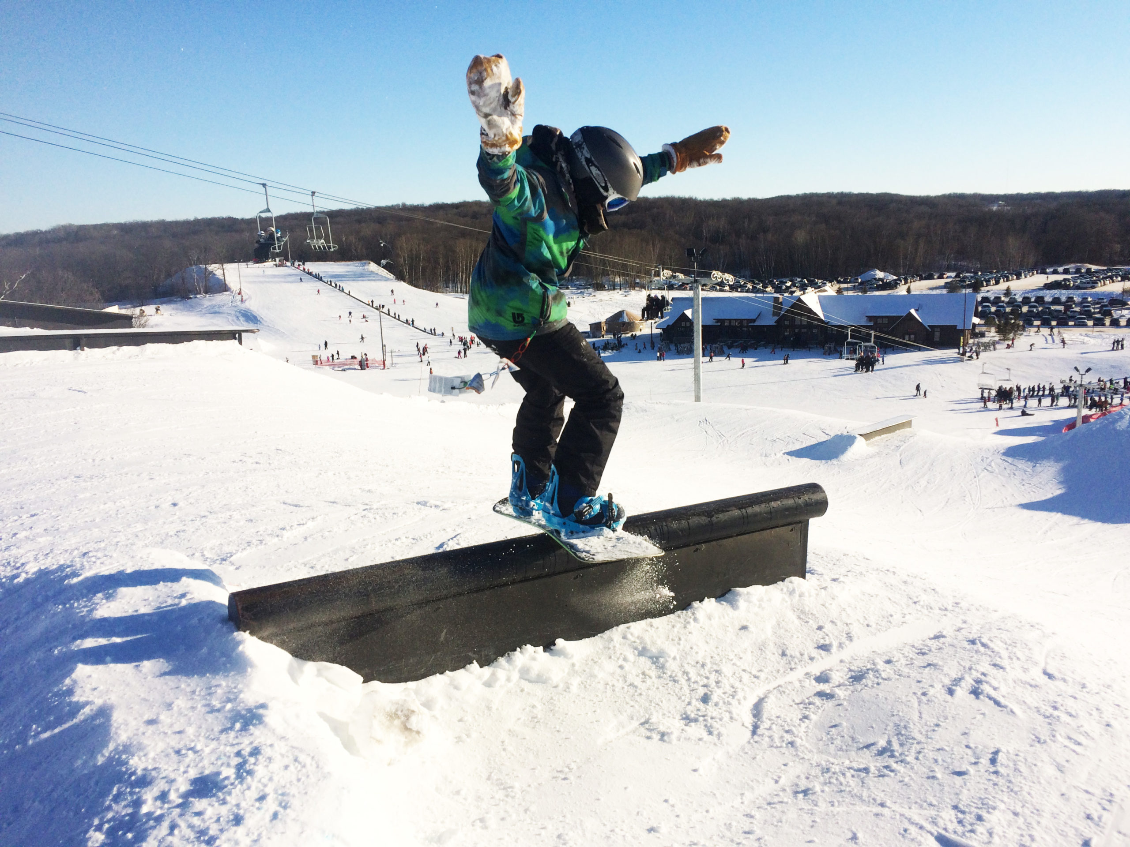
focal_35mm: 29
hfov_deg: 61.7
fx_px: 947
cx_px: 565
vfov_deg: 48.2
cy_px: 424
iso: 32
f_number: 2.2
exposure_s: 1/3731
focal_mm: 4.15
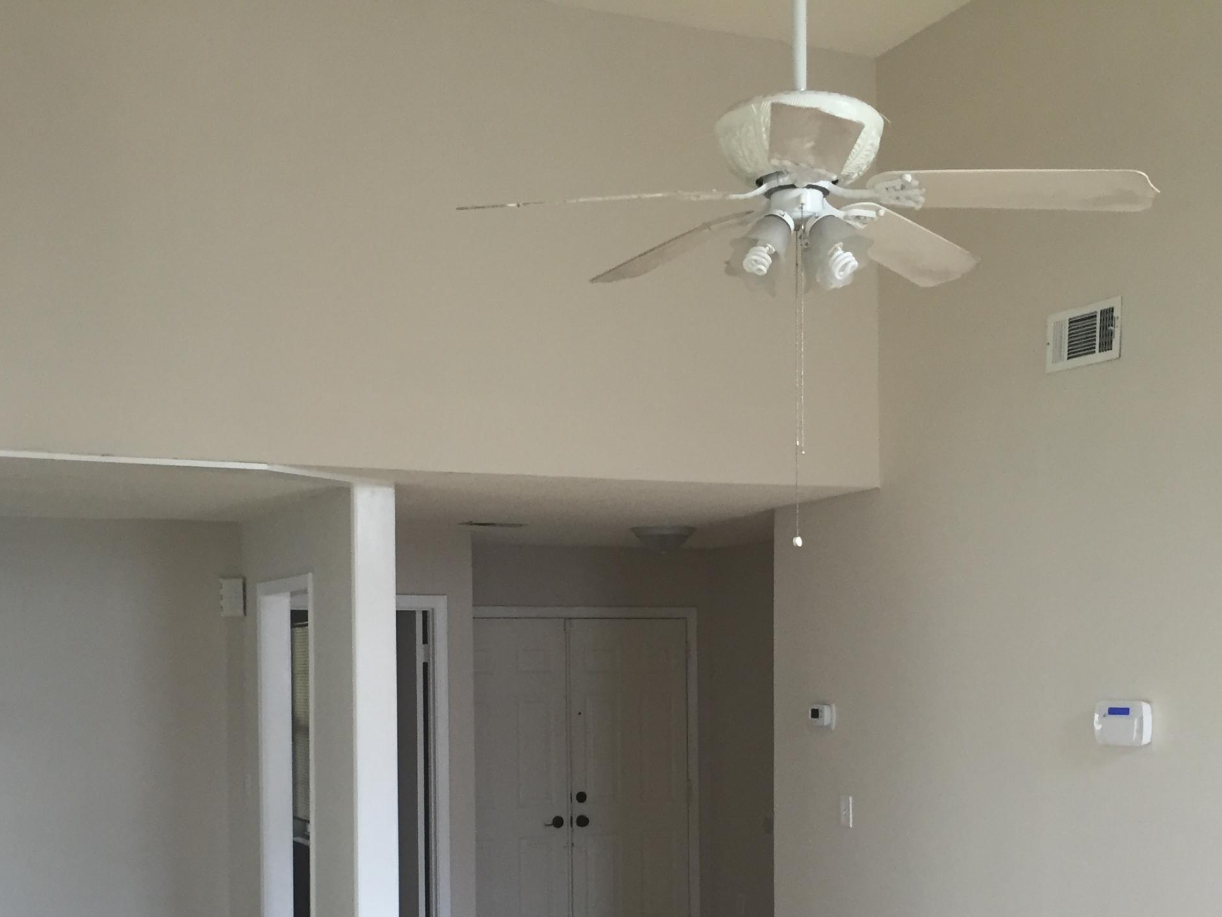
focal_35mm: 46
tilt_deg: -2.9
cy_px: 724
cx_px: 609
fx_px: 1624
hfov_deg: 41.2
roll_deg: +0.3
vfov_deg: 30.8
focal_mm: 4.15
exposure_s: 1/33
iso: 100
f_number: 2.2
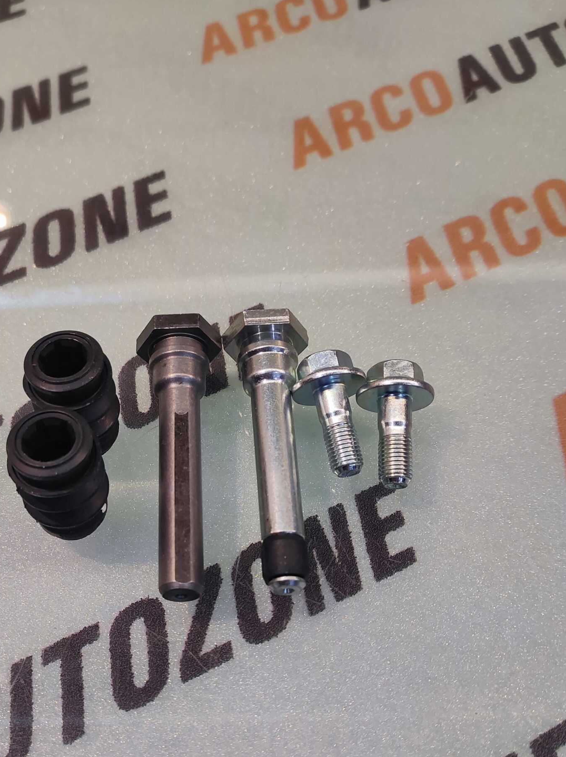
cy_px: 479
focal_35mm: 24
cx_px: 194
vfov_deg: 70.3
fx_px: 524
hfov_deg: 55.7
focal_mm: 4.74
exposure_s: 1/50
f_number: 1.79
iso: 113
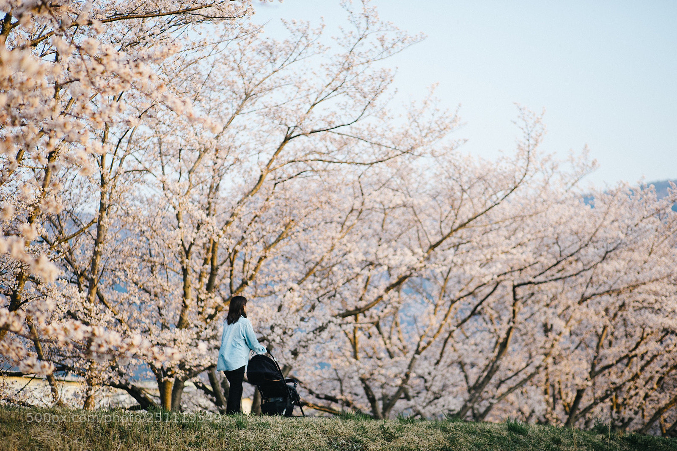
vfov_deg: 16.1
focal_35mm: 85
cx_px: 338
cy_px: 226
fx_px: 1598
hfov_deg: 23.9
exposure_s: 1/500
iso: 100
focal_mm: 85
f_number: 2
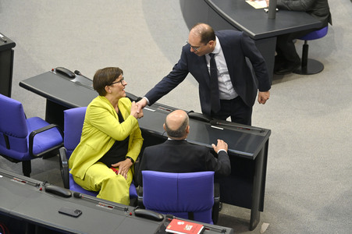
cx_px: 176
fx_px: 1221
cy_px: 117
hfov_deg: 16.4
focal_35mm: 125
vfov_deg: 11.0
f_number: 5
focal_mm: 125
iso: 5000
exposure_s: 1/400
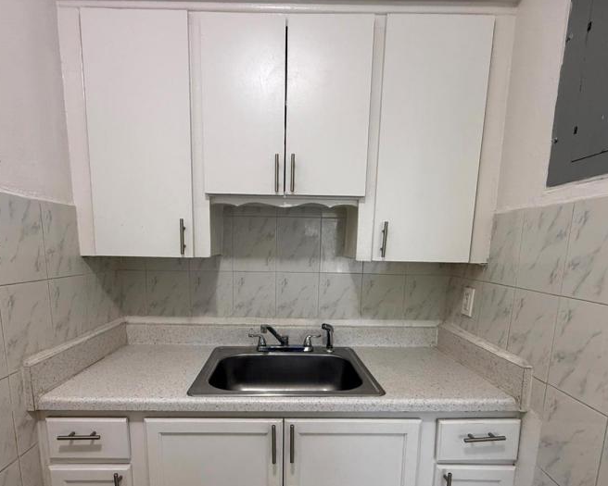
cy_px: 307
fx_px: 360
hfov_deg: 80.3
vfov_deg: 67.0
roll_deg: -0.7
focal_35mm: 20
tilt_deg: -9.6
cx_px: 290
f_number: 2.2
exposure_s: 1/120
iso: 250
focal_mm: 2.22
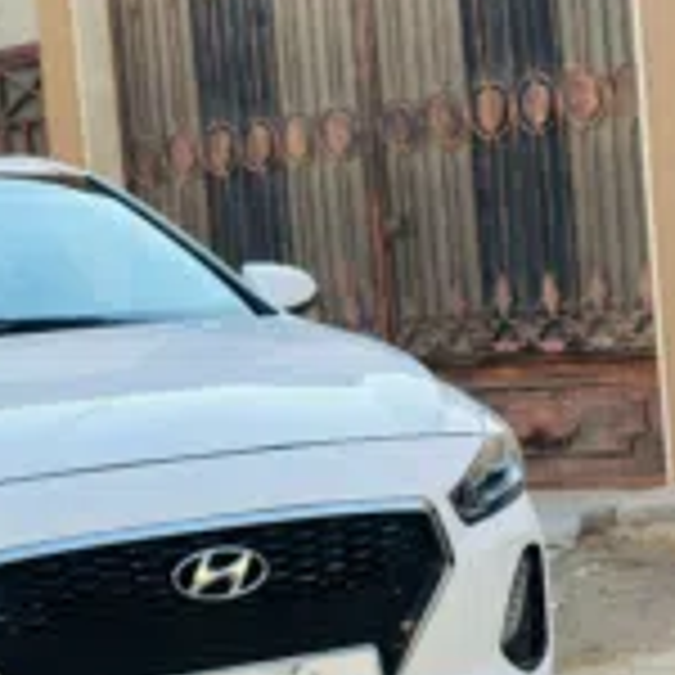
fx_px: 2493
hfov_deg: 15.3
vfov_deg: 15.4
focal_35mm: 113
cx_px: 122
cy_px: 441
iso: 80
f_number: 1.78
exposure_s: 1/1272
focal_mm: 6.86
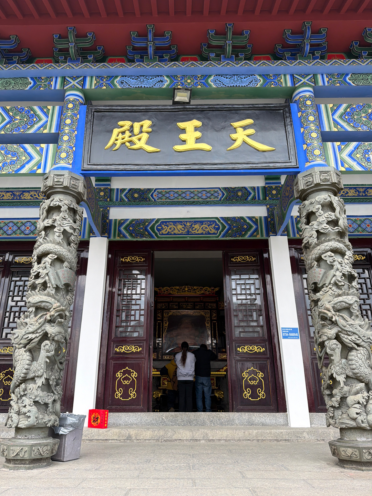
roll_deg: +2.2
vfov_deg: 69.4
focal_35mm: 25
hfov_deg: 54.9
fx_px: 358
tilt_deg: +20.8
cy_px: 255
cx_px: 180
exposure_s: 1/1122
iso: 80
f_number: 1.78
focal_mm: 6.76
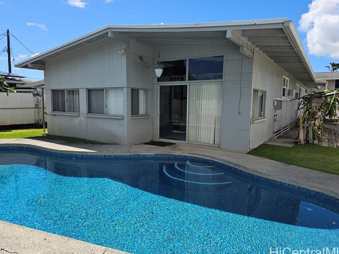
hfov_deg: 71.6
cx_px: 174
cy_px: 125
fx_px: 235
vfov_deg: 56.8
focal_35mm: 24
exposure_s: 1/1148
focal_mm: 6.3
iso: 20
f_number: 1.7
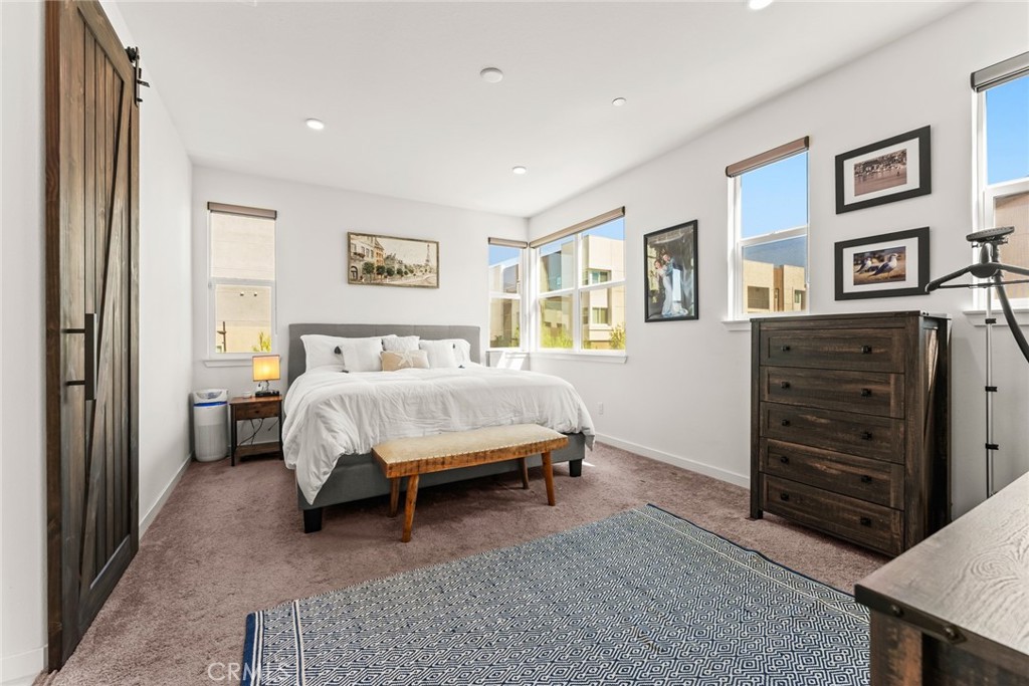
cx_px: 514
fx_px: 400
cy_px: 343
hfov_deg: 104.2
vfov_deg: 81.2
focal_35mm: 14
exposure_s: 1/30
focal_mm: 14
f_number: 5.6
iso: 320
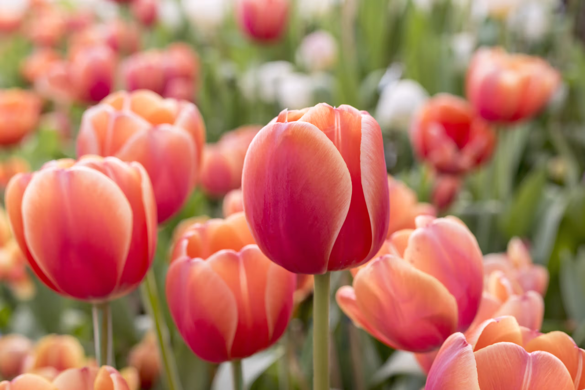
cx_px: 292
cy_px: 195
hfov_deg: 33.4
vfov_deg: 22.6
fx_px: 975
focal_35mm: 60
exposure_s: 1/125
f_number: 8
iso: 320
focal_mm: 60
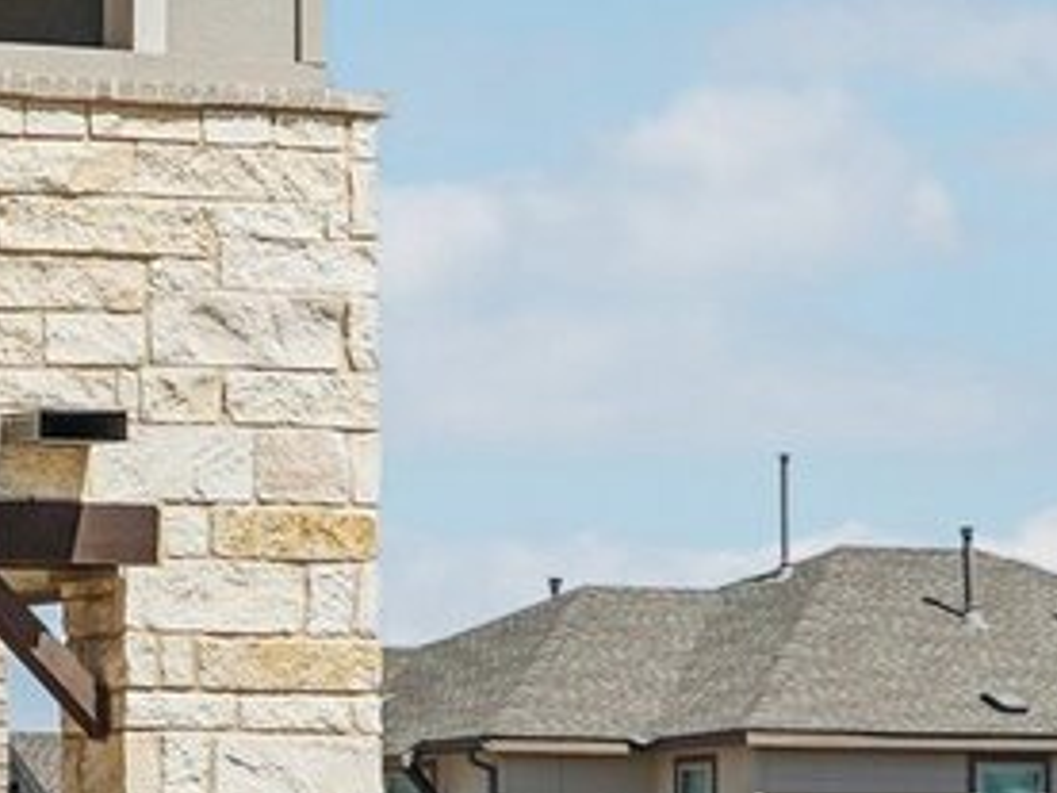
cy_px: 379
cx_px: -1233
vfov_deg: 8.0
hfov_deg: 9.7
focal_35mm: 186
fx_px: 5680
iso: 100
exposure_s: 1/500
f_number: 8
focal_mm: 33
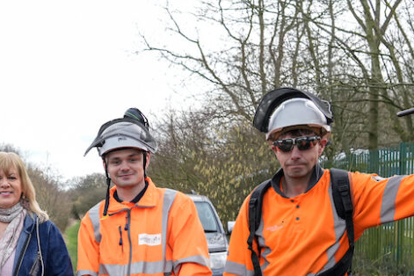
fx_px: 885
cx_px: -58
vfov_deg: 17.0
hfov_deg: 24.3
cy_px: 321
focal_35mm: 77
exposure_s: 1/800
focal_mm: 31
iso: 640
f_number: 5
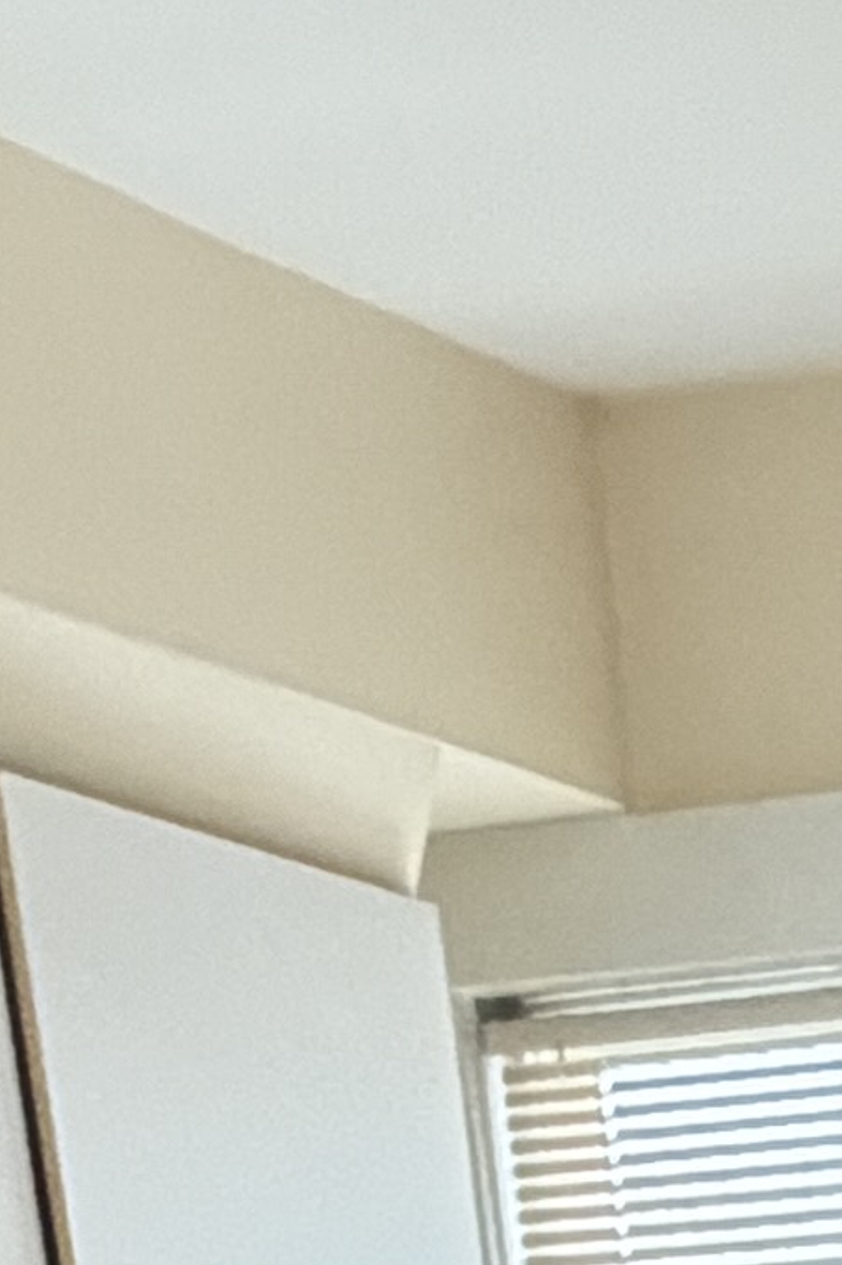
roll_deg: +2.2
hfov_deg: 10.0
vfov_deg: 12.3
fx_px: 4284
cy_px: 3274
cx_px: 1931
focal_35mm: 122
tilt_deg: -19.3
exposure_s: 1/60
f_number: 2.2
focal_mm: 2.22
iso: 320
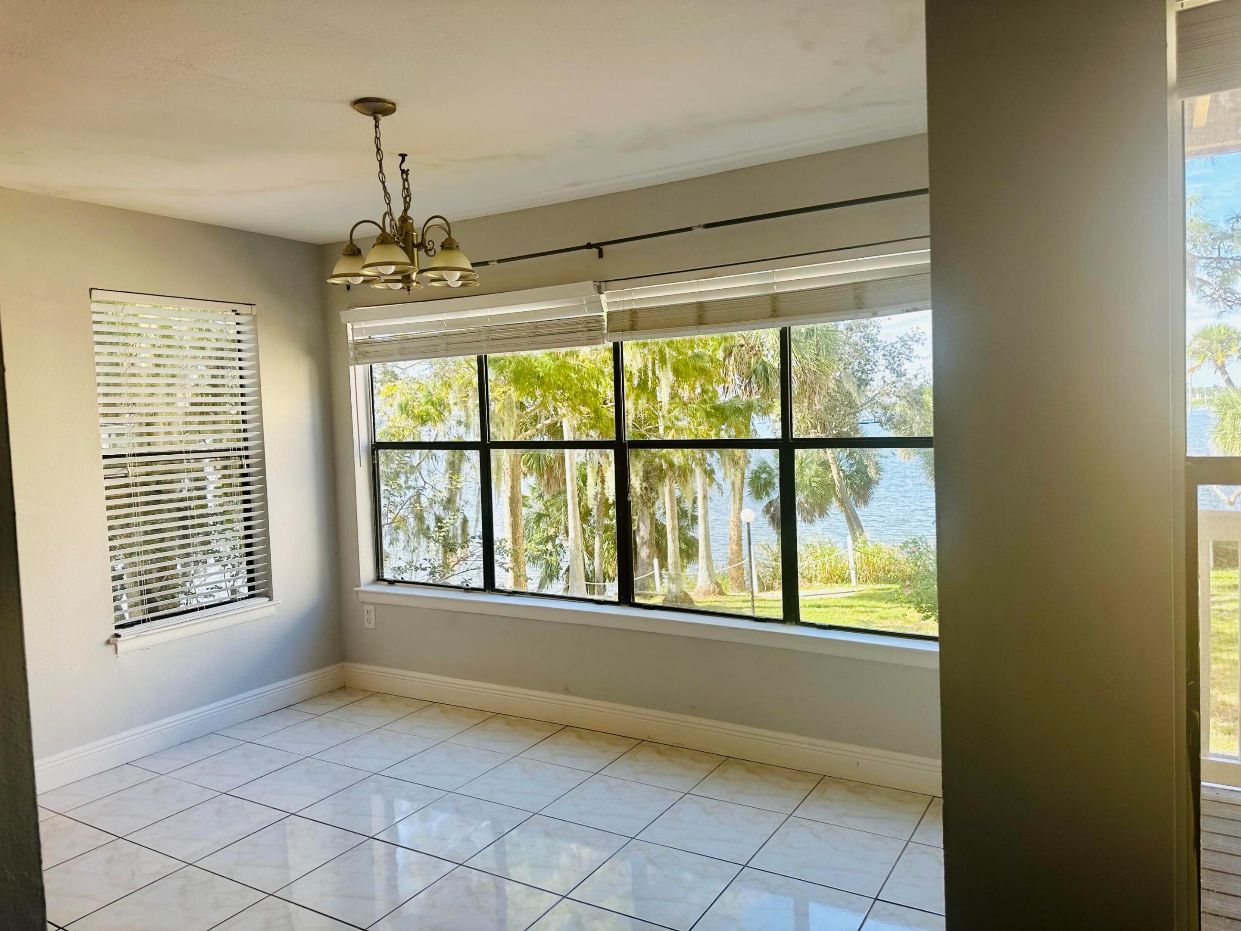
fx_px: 860
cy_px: 466
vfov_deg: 56.8
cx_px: 620
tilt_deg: -4.0
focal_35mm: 24
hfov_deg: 71.6
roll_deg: +2.6
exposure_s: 1/503
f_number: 1.78
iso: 80
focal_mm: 6.86
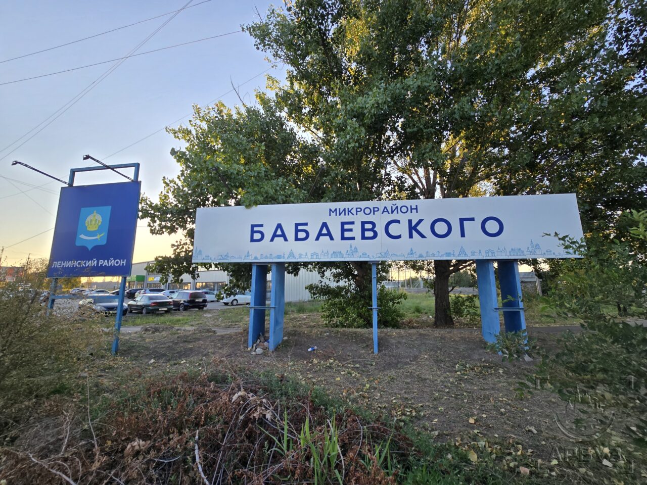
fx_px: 243
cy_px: 242
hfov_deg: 106.2
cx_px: 324
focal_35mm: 13
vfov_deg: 89.9
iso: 50
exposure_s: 1/297
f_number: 2.2
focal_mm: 2.2
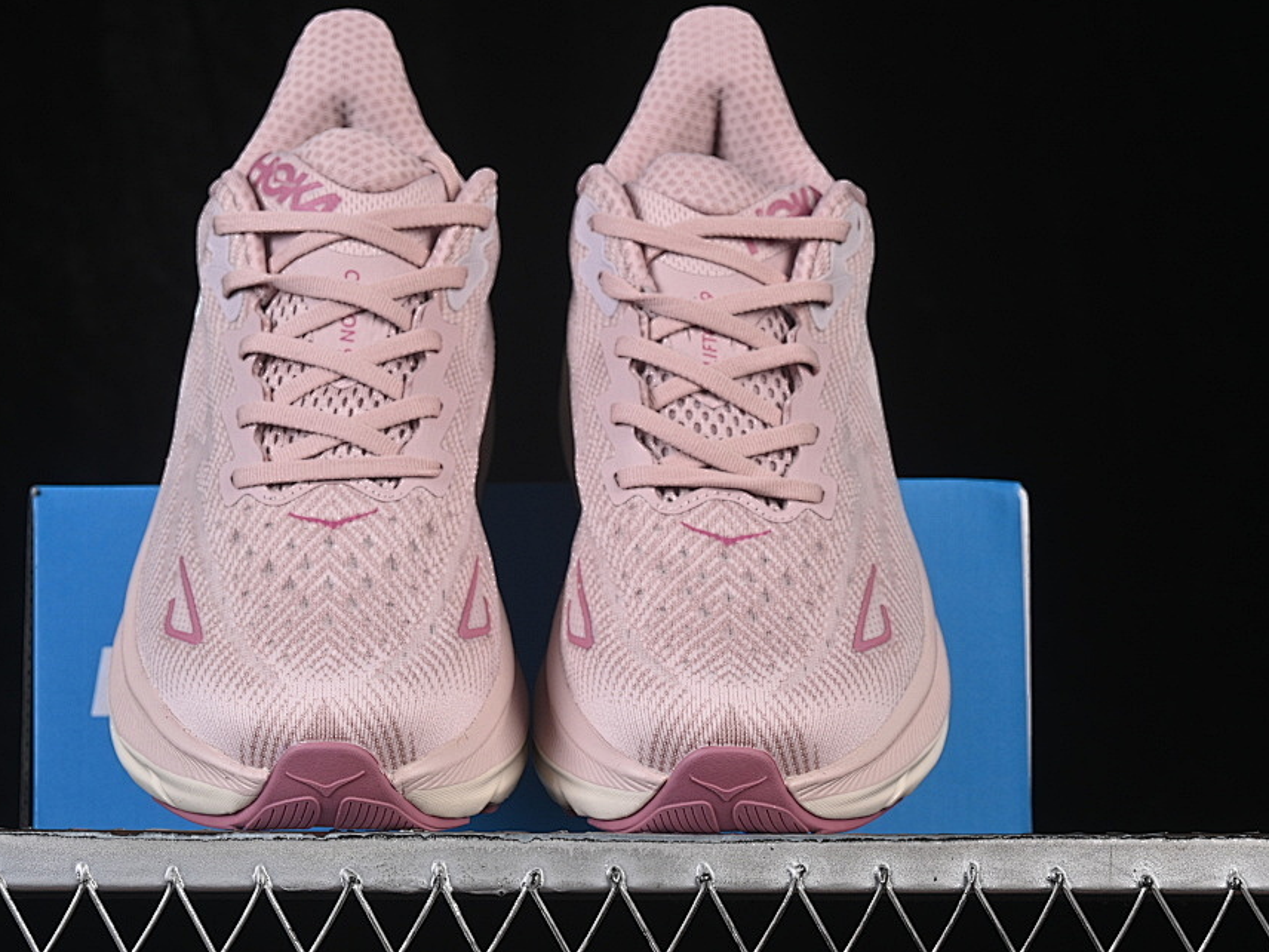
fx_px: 3336
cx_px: 532
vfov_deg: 16.2
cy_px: 500
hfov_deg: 21.5
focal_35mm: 91
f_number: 8
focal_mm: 50
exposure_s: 1/80
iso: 160
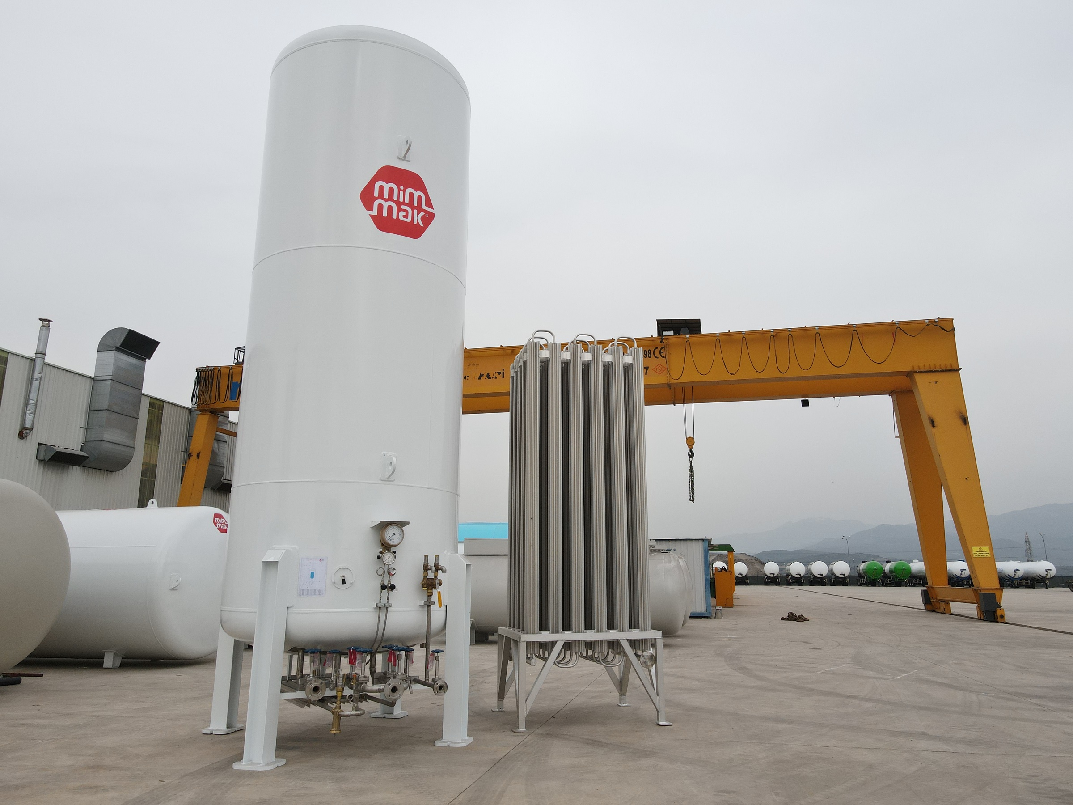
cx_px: 536
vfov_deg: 56.8
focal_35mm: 24
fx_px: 744
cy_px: 402
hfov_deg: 71.6
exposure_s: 1/500
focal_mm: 4.5
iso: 110
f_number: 2.8
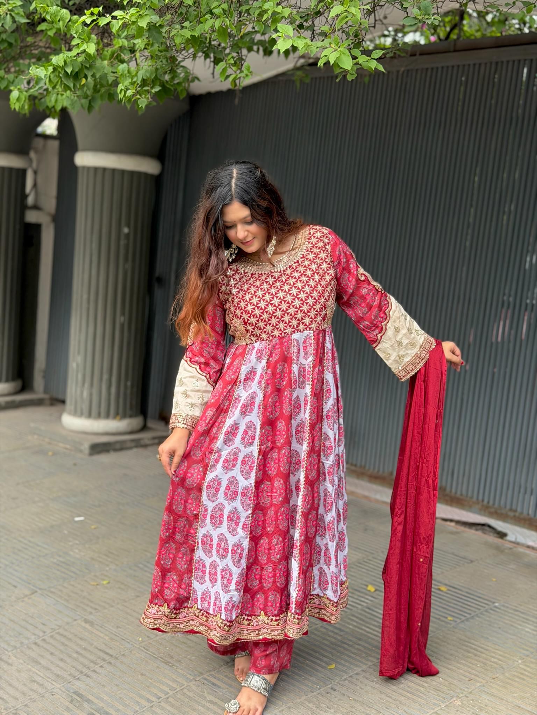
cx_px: 268
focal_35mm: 48
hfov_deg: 30.3
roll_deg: -5.0
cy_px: 358
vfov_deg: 39.7
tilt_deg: -6.1
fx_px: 993
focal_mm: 6.76
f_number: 1.78
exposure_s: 1/142
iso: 64
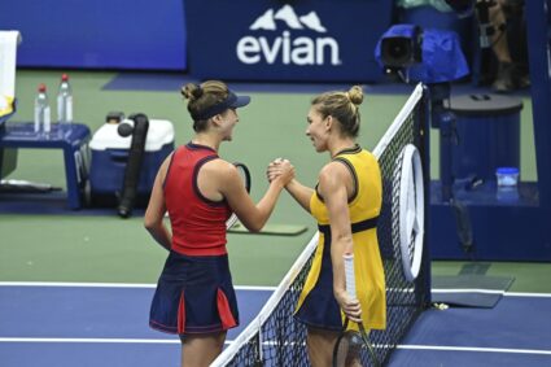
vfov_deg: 3.1
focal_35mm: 450
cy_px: 184
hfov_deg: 4.6
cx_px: 276
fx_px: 6884
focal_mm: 450
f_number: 5.6
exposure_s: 1/1000
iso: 5000
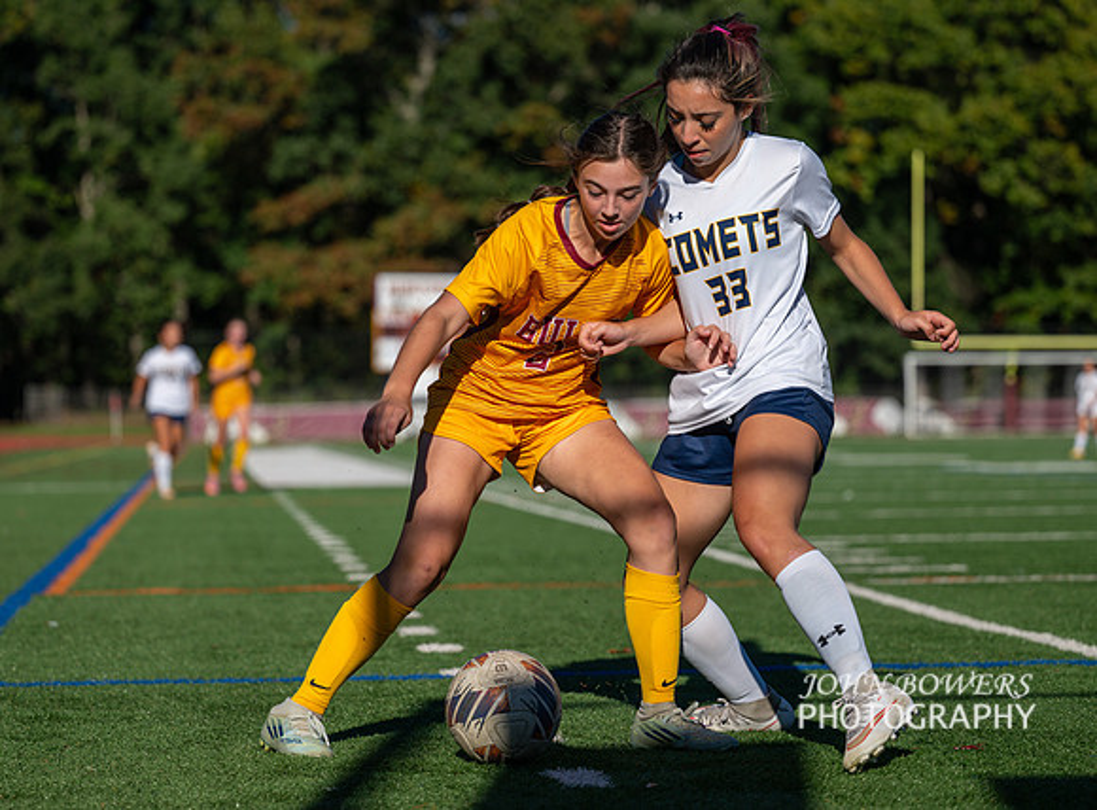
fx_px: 3439
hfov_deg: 18.1
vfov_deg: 13.4
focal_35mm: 109
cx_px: 452
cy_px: 381
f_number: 2.8
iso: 125
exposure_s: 1/4000
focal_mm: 92
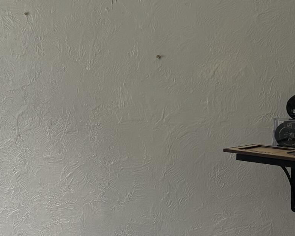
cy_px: 51
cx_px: -137
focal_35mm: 98
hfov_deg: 17.7
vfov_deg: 15.6
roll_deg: -1.5
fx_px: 856
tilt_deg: +0.1
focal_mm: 5.96
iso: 125
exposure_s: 1/94
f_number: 1.6
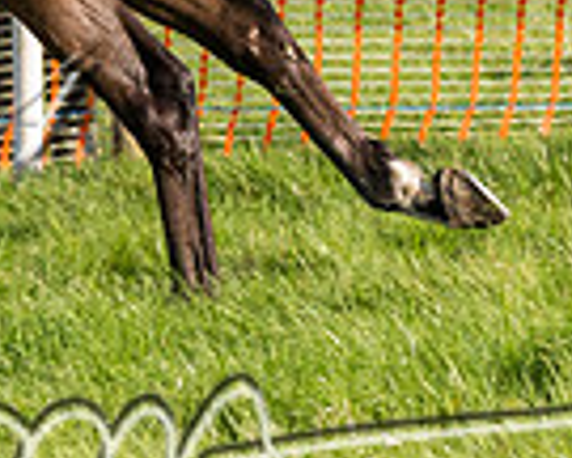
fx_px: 13222
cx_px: -422
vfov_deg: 2.0
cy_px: -98
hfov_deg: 2.5
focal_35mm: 781
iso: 400
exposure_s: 1/1600
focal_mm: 97
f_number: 4
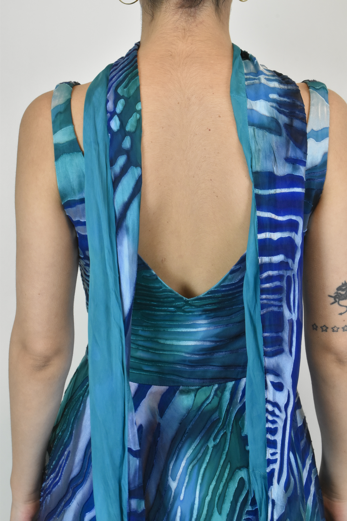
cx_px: 174
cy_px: 260
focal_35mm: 72
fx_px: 1041
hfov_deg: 18.9
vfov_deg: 28.1
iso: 1600
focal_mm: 48
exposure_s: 1/30
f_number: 18
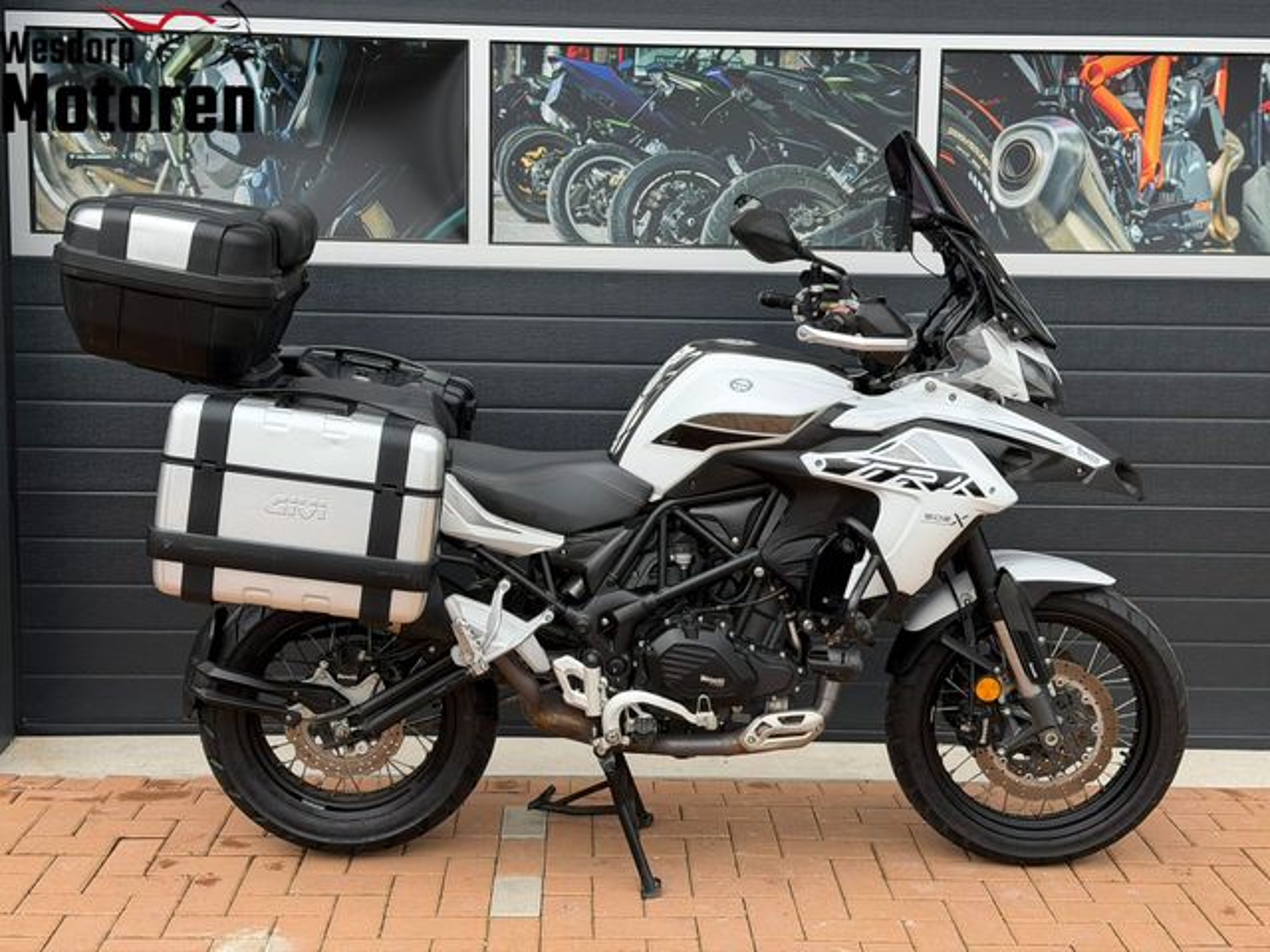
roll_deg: -0.6
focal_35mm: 48
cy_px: 476
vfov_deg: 30.3
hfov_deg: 39.7
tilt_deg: -6.3
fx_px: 1761
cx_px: 635
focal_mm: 6.76
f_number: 1.78
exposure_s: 1/652
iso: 80
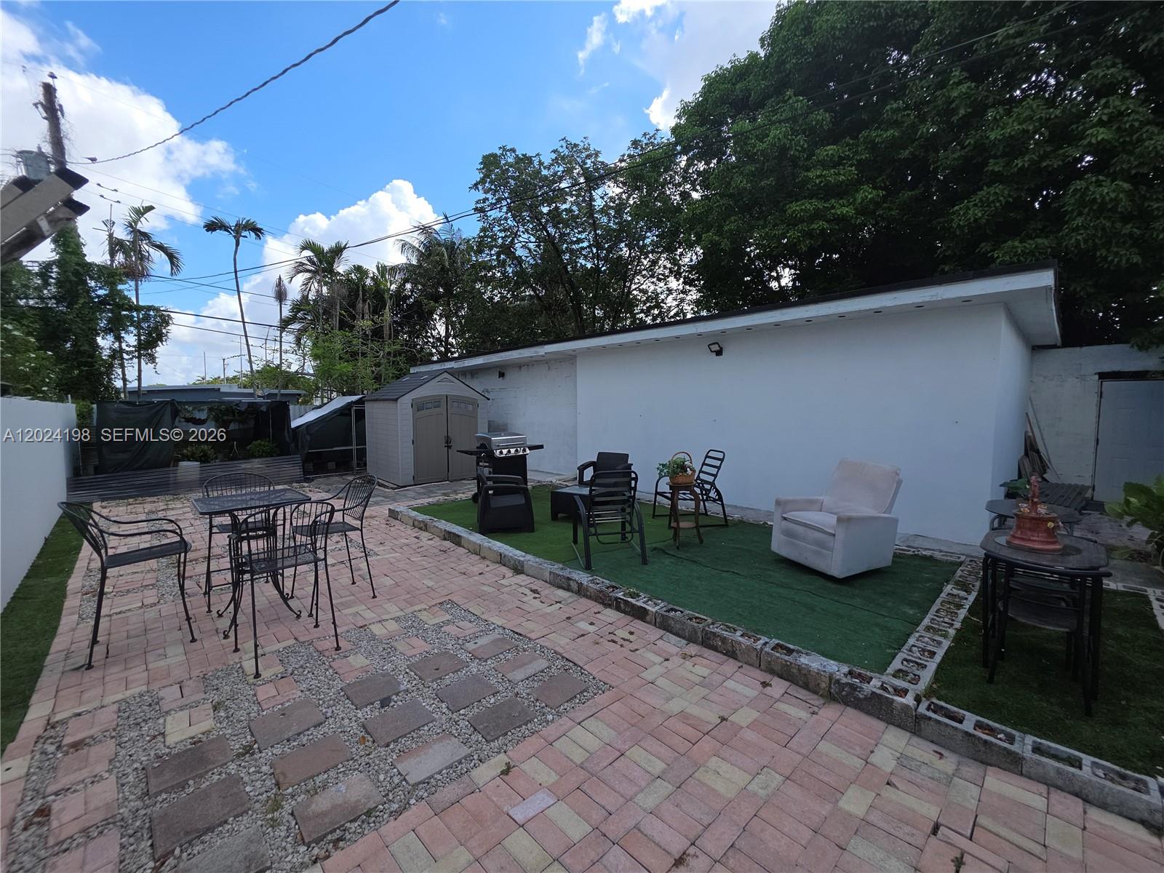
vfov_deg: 89.9
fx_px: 437
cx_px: 582
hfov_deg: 106.2
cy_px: 436
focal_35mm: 13
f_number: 1.9
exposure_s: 1/728
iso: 20
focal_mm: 2.2
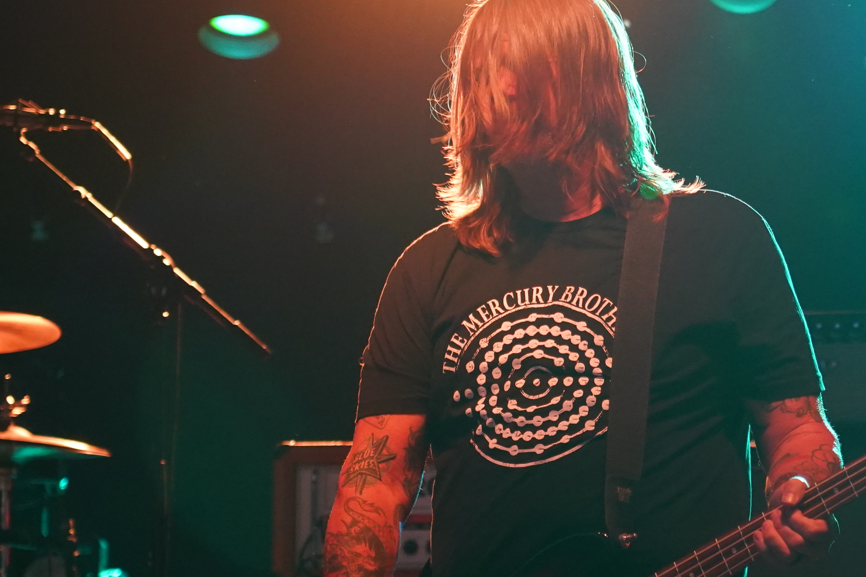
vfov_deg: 6.0
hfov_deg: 9.0
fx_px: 5508
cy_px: 186
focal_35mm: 229
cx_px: 705
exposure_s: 1/160
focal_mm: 105
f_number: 4
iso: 4000
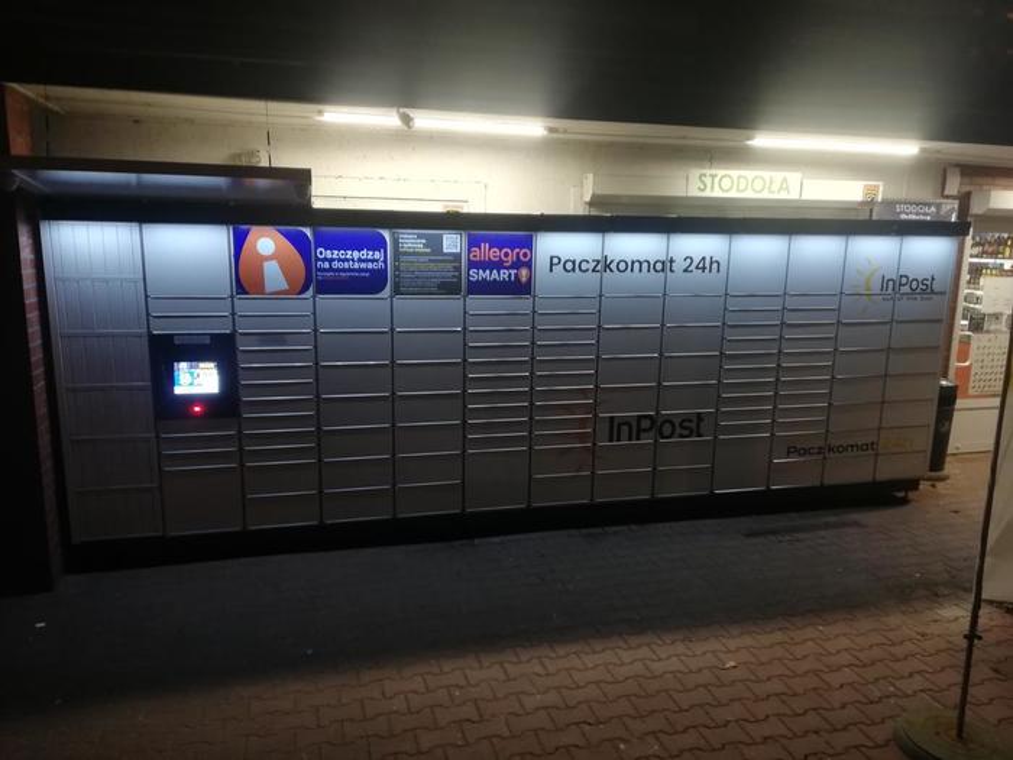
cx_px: 506
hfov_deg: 67.3
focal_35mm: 26
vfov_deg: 53.1
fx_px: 761
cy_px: 380
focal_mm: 3.81
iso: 250
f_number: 2.2
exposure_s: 1/33.3
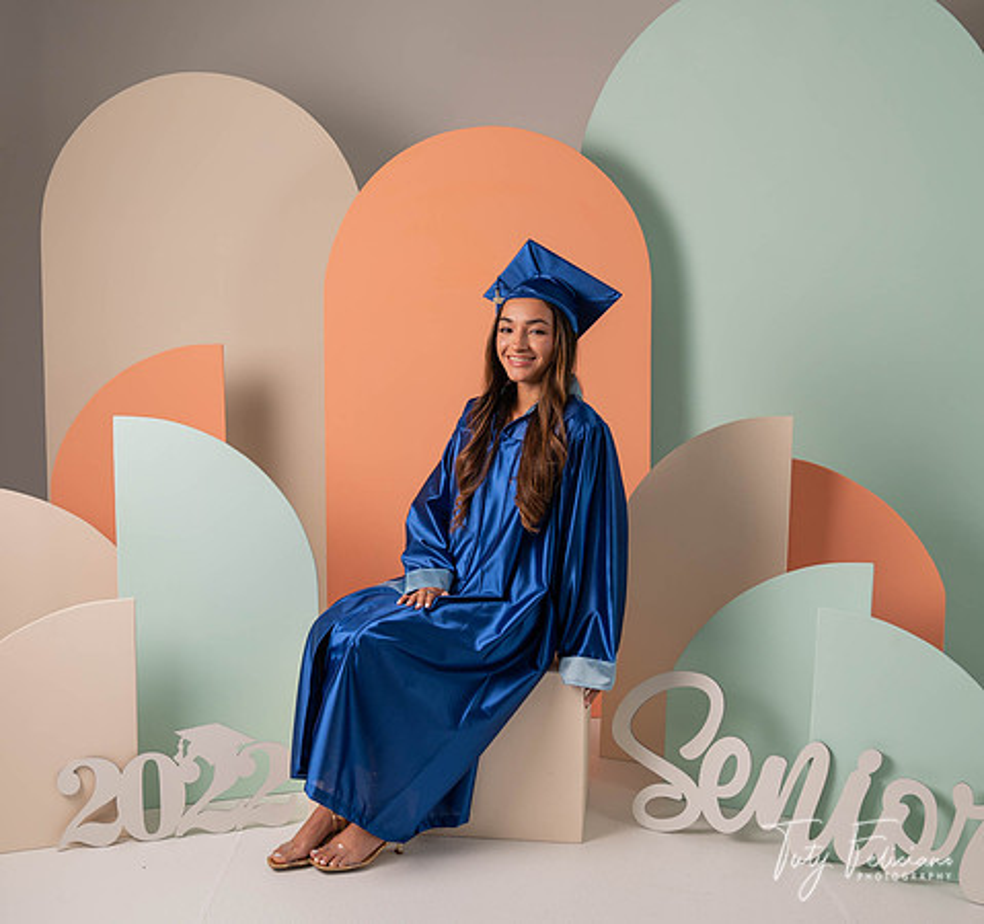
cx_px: 508
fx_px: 1146
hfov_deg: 46.5
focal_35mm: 37
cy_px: 464
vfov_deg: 43.9
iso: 200
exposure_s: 1/100
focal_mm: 29
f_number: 5
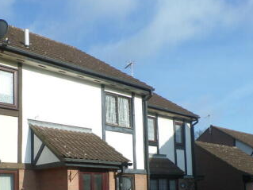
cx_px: 83
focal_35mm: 42
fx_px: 307
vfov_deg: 32.7
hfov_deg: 44.1
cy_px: 169
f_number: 3.5
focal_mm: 4.1
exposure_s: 1/750
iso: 100
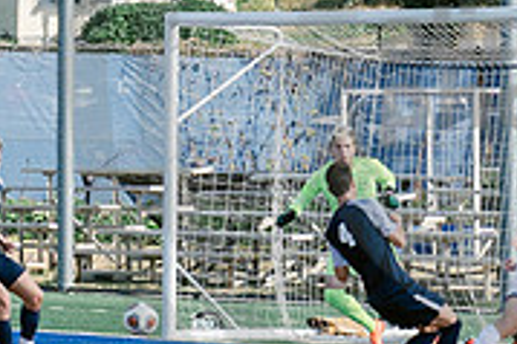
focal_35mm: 460
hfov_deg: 4.5
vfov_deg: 3.0
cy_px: 181
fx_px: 6600
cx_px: -66
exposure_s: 1/1000
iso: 640
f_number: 5.6
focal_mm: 70
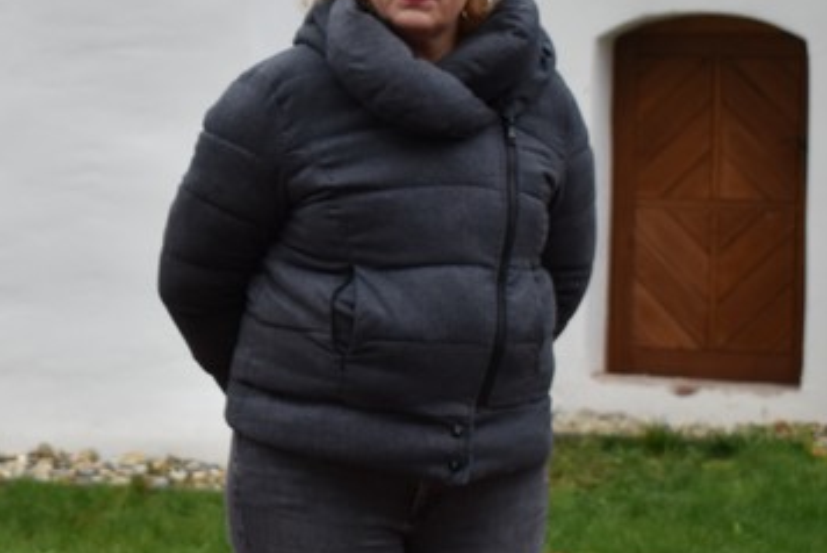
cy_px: 296
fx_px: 3173
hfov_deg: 14.6
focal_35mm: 138
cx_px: 33
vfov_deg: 10.0
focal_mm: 32
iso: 400
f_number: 4.5
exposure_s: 1/250
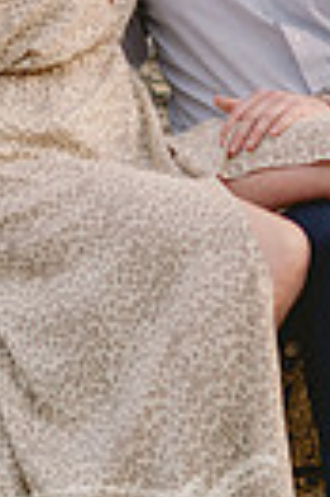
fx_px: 4039
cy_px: -133
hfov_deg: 4.7
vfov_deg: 7.0
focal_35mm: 293
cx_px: 165
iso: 100
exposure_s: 1/640
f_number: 2
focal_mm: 85
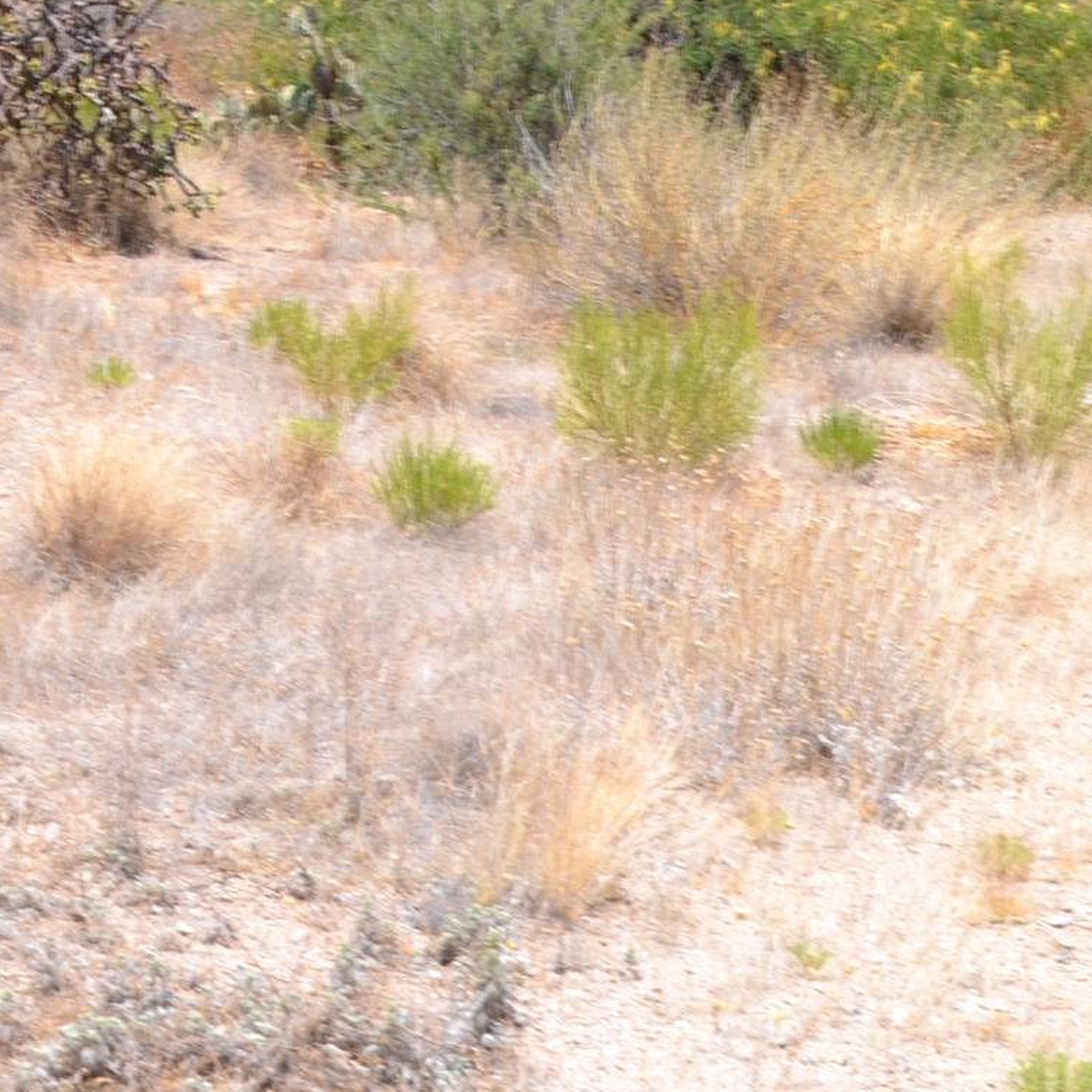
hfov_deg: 16.2
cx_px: -326
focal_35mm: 102
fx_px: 3640
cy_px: -170
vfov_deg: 16.4
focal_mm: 20
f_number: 8
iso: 100
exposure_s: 1/250
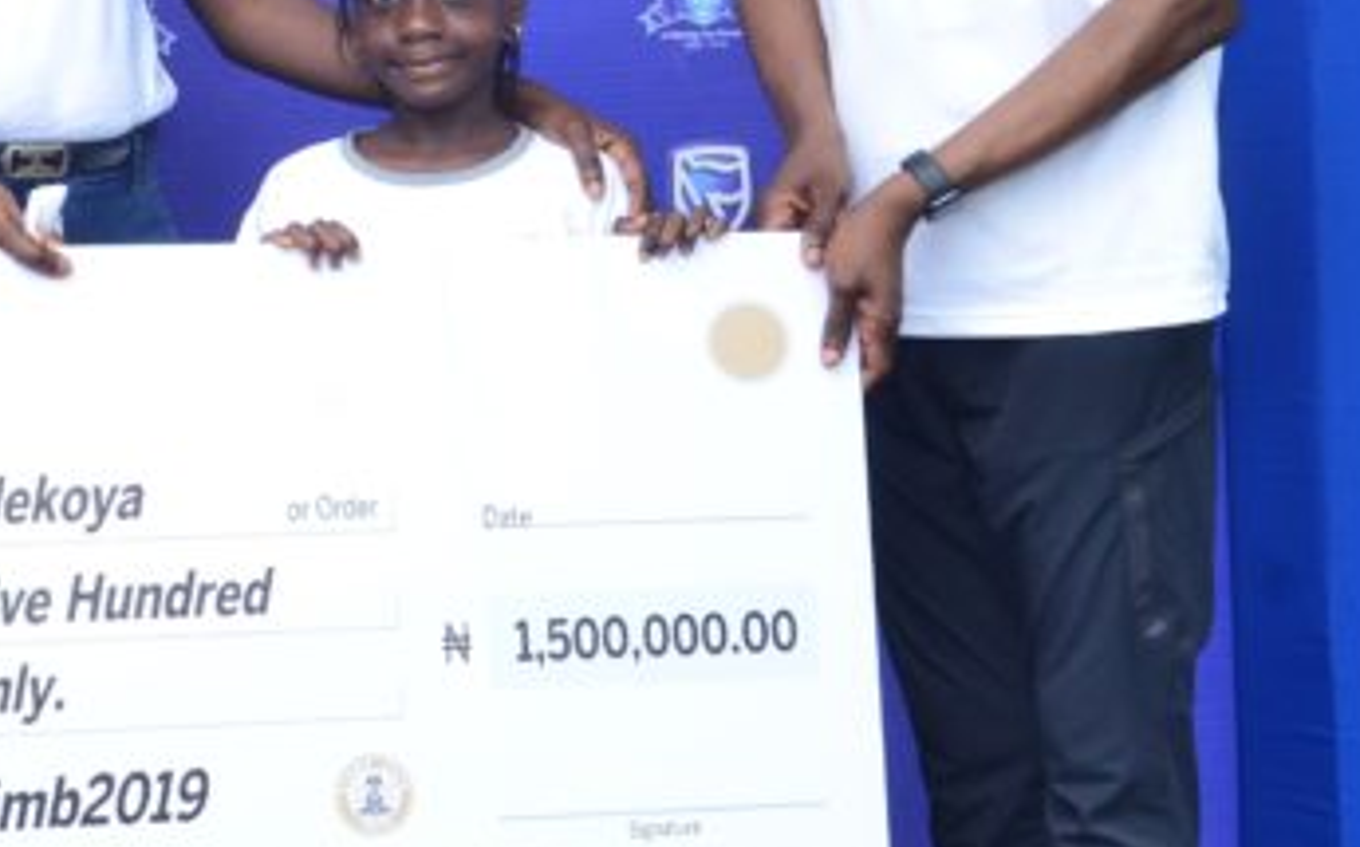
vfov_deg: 12.7
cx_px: 126
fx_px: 3777
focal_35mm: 102
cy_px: 116
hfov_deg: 20.0
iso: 1000
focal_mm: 30
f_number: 6.3
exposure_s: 1/100
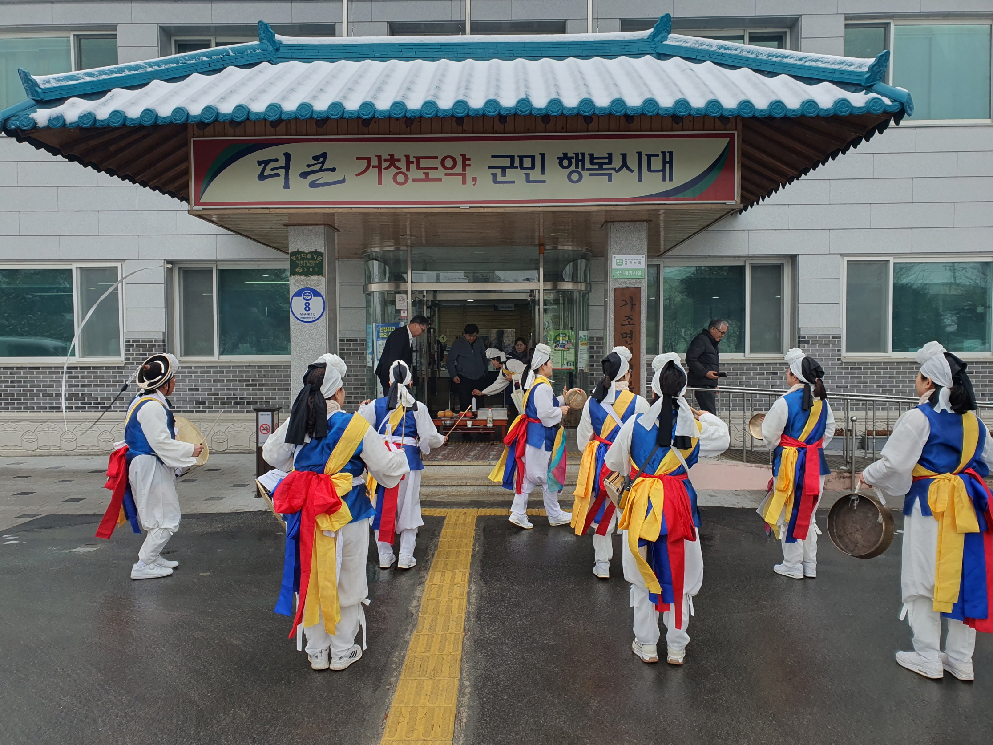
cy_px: 372
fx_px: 746
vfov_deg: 53.1
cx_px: 496
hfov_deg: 67.3
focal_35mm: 26
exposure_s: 1/436
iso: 50
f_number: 2.4
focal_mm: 4.3
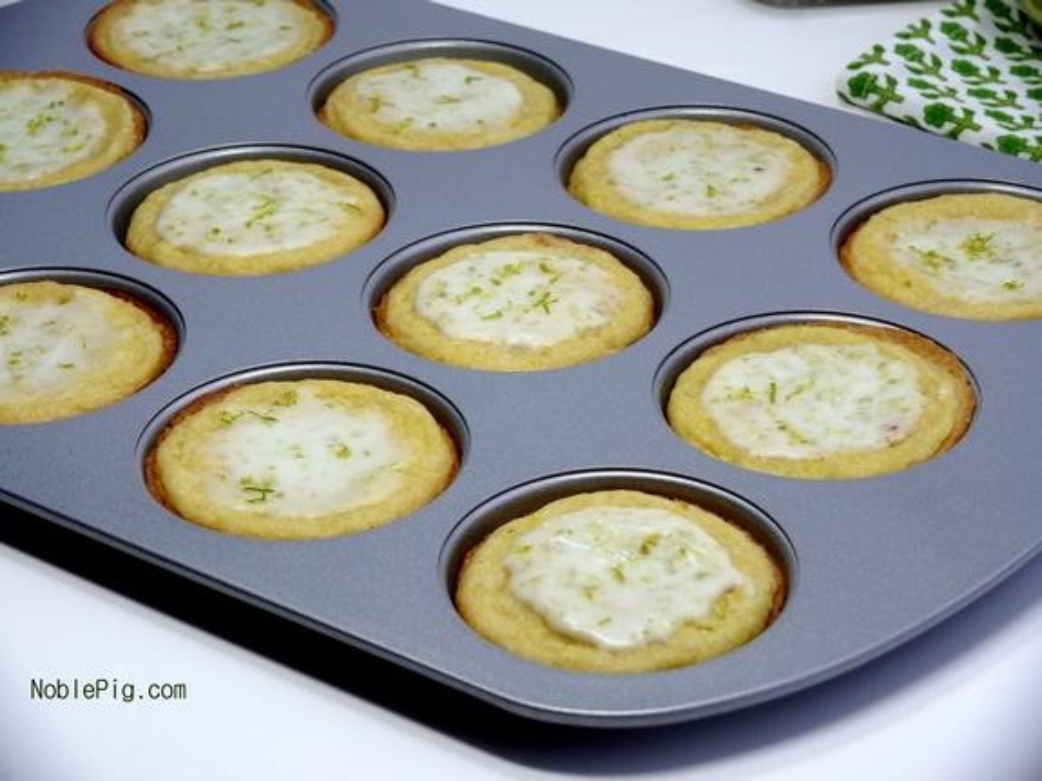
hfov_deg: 20.9
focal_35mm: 94
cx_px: 521
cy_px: 390
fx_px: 2829
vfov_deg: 15.7
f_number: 3.2
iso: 100
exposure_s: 1/80
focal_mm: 20
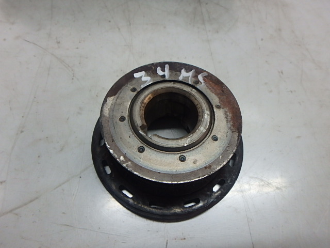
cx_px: 165
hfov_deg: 79.0
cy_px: 124
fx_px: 200
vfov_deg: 63.4
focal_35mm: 21
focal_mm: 3.7
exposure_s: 1/40
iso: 200
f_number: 3.5
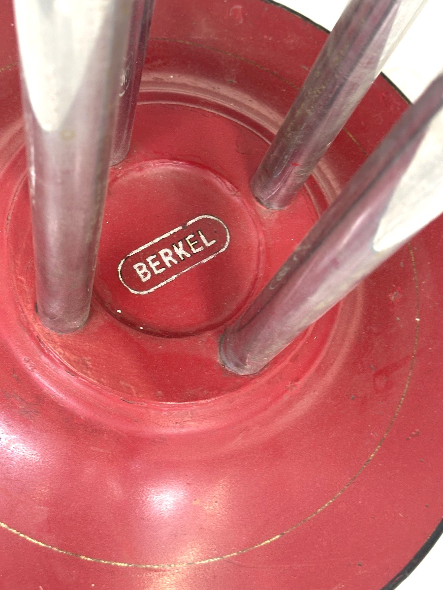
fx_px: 819
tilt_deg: -69.8
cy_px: 295
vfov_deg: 39.7
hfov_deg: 30.3
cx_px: 222
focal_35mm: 48
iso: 200
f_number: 1.78
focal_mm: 6.86
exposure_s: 1/33
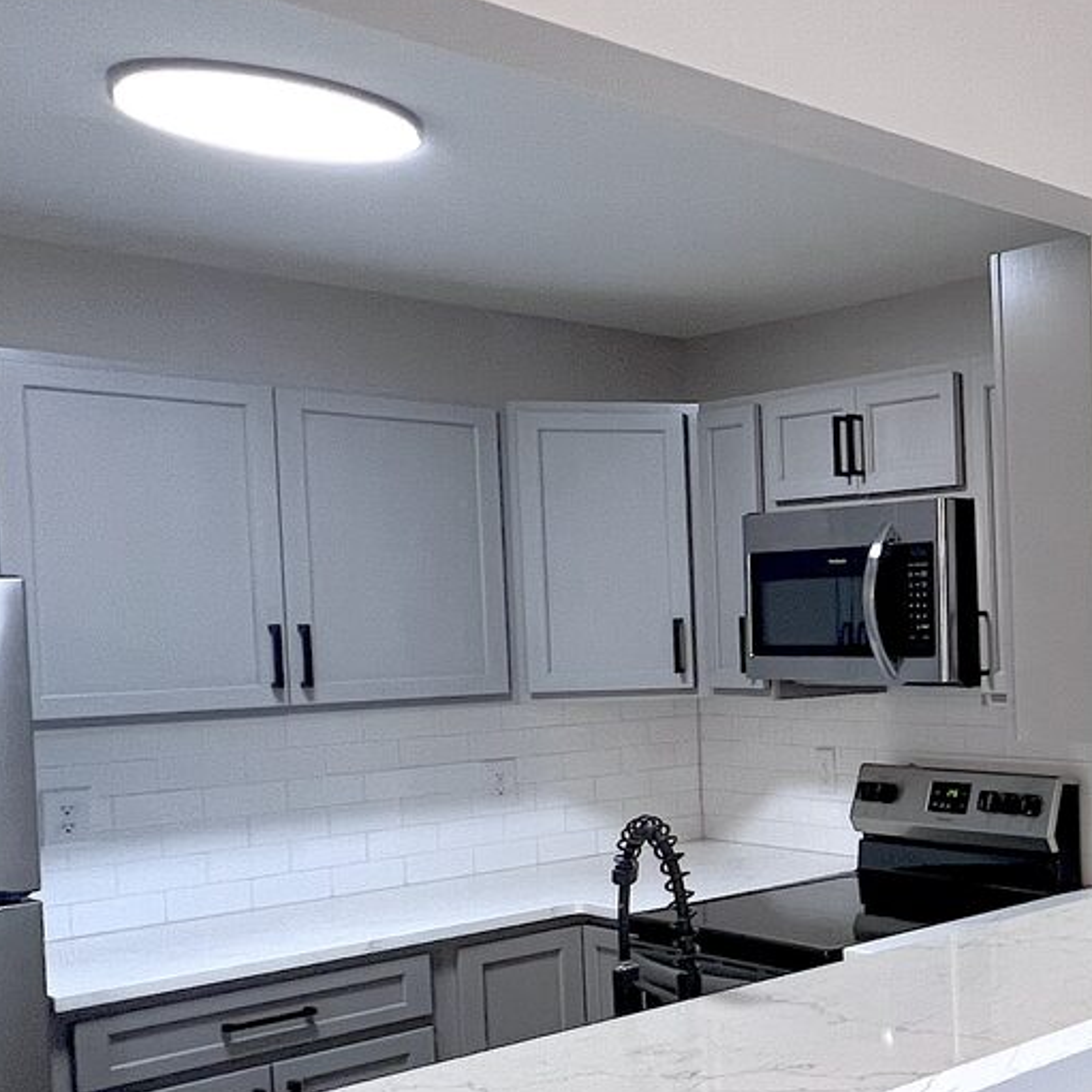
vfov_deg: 45.8
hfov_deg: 31.2
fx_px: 1285
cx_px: 1528
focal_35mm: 36
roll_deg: +1.0
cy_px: 643
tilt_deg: -1.9
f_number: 1.8
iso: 125
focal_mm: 1.57
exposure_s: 1/60
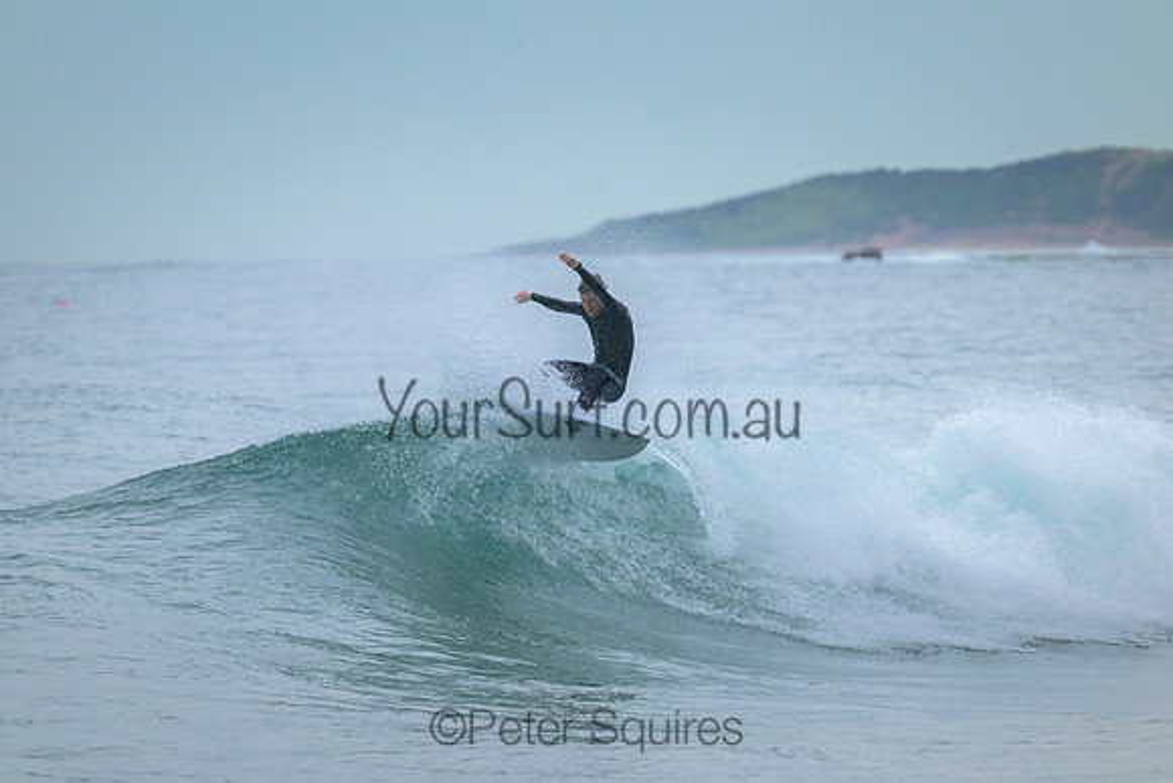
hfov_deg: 3.3
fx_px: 20205
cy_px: 392
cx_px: 586
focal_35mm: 620
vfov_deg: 2.2
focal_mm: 620
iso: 3200
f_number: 11
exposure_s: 1/1250
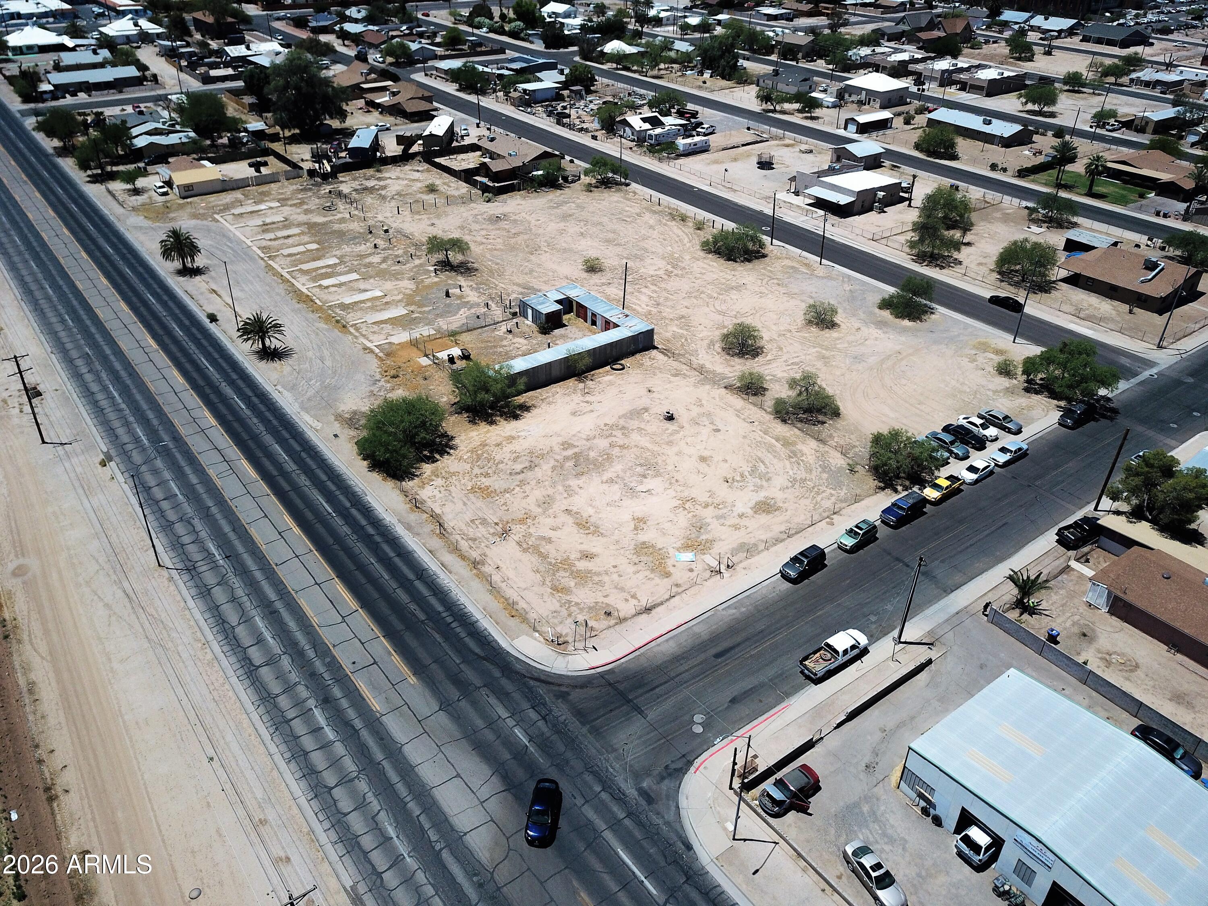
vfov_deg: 53.1
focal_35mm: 26
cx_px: 604
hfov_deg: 67.3
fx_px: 907
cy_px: 453
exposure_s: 1/3571
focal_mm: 4.73
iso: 100
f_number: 2.2
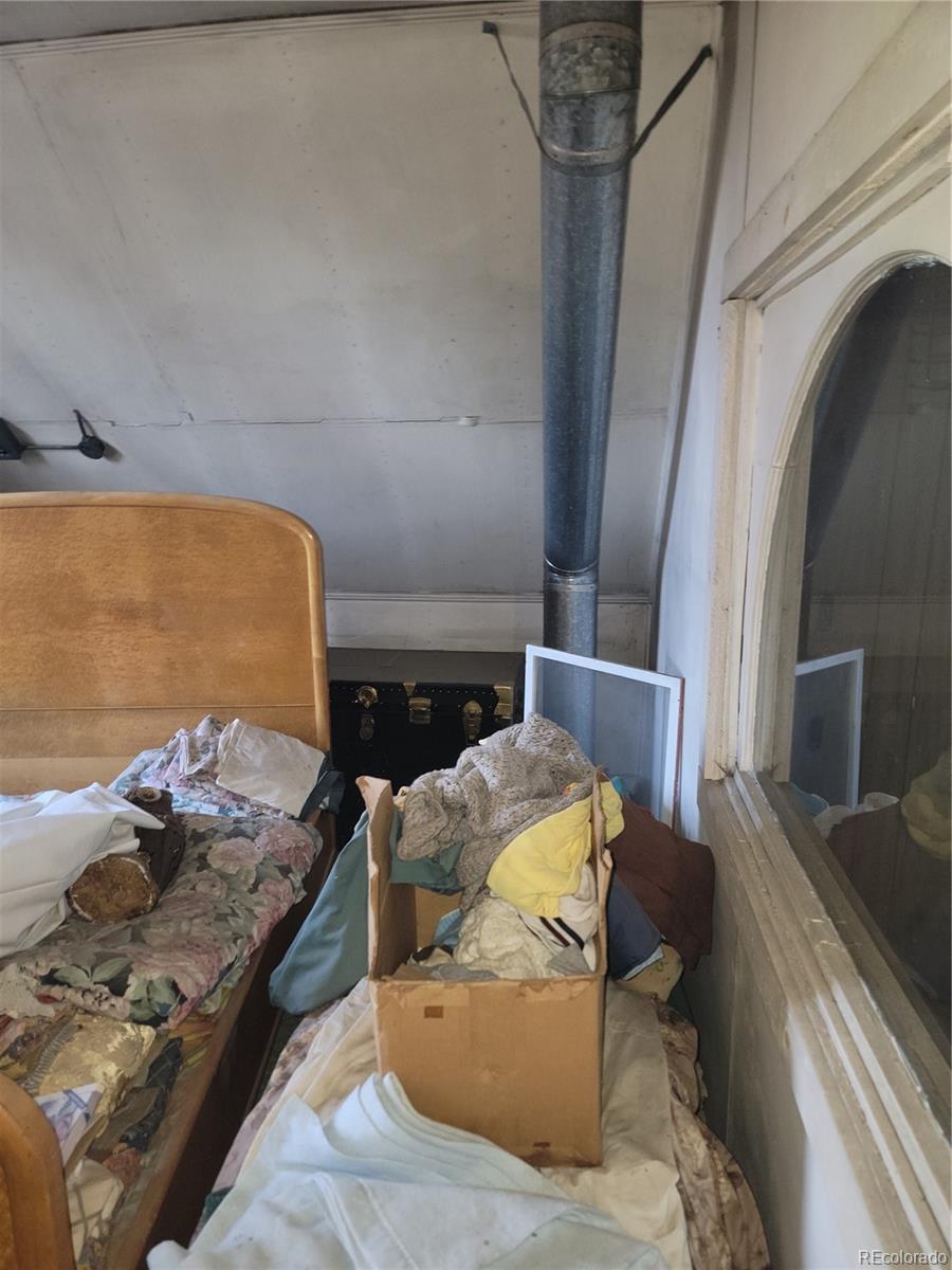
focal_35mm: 24
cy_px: 635
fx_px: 880
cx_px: 476
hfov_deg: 56.8
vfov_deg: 71.6
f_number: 1.8
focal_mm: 6.7
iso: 125
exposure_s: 1/15
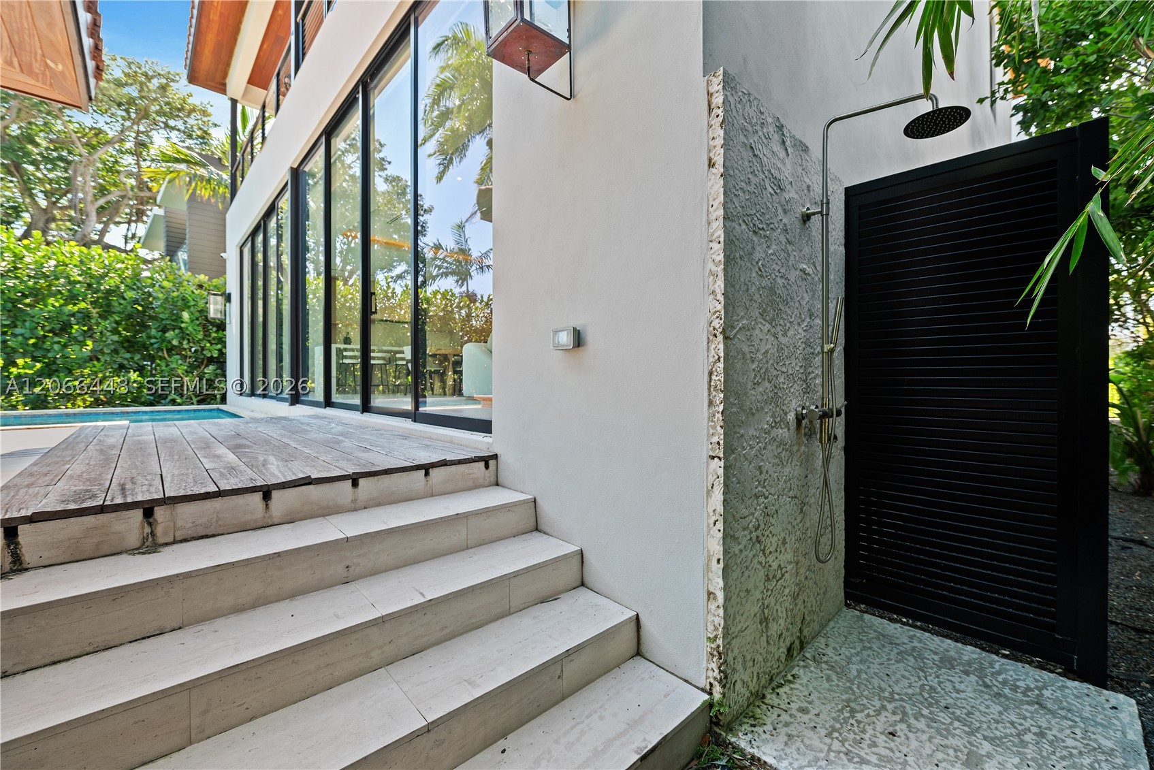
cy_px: 385
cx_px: 577
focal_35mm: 14
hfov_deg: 104.2
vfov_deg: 81.2
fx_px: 449
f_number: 5.6
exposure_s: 1/125
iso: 100
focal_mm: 14
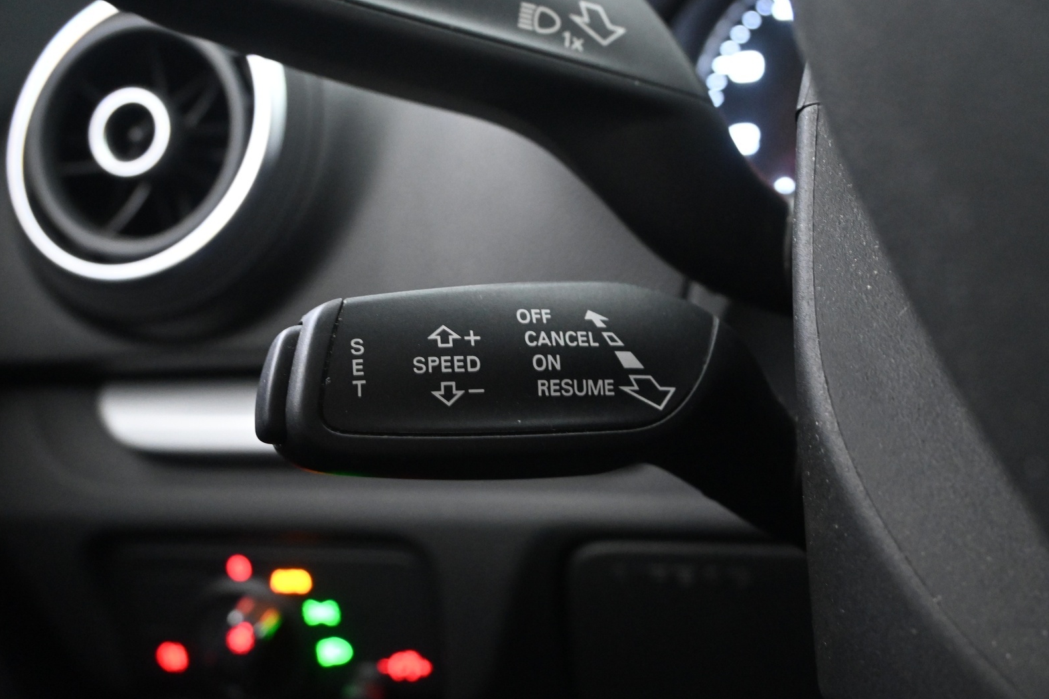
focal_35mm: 40
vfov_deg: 33.4
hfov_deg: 48.5
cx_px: 535
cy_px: 358
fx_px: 1165
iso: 5000
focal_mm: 26
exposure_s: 1/5
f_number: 6.3
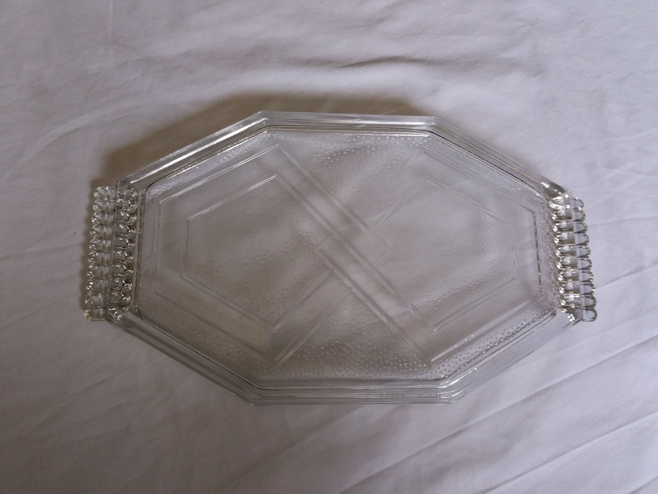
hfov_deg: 63.4
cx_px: 329
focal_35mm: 28
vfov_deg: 49.7
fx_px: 532
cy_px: 247
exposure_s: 1/120
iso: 100
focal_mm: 3.7
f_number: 1.9
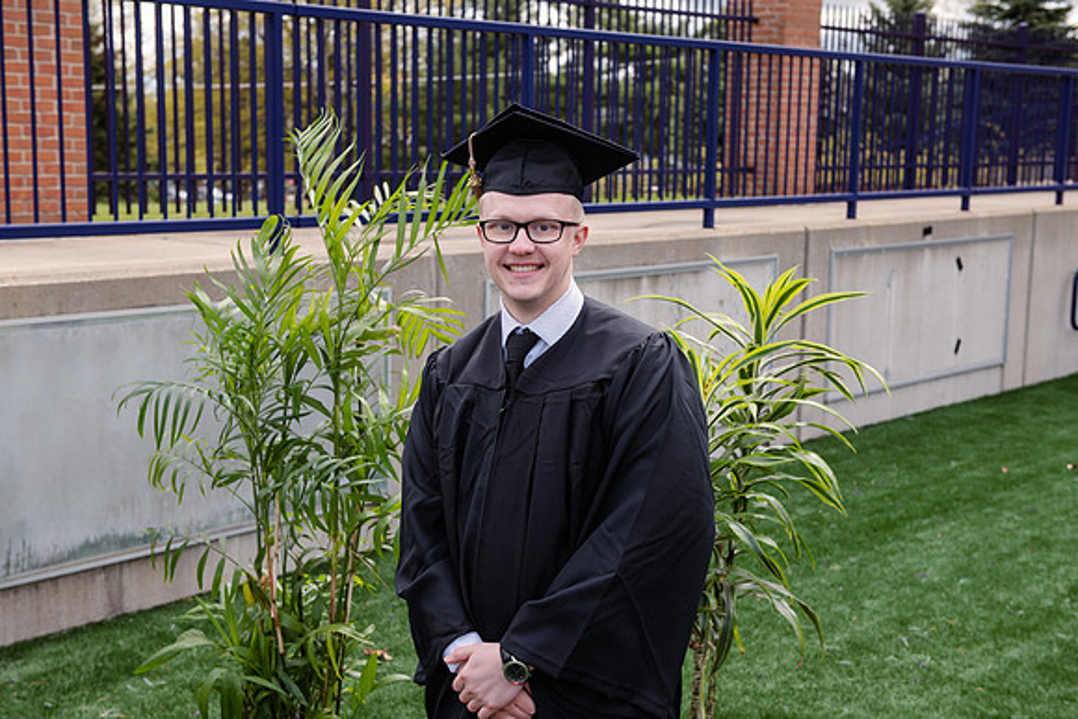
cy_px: 375
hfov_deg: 36.7
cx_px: 539
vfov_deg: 25.0
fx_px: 1625
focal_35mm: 54
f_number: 5.6
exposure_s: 1/200
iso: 160
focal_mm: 52
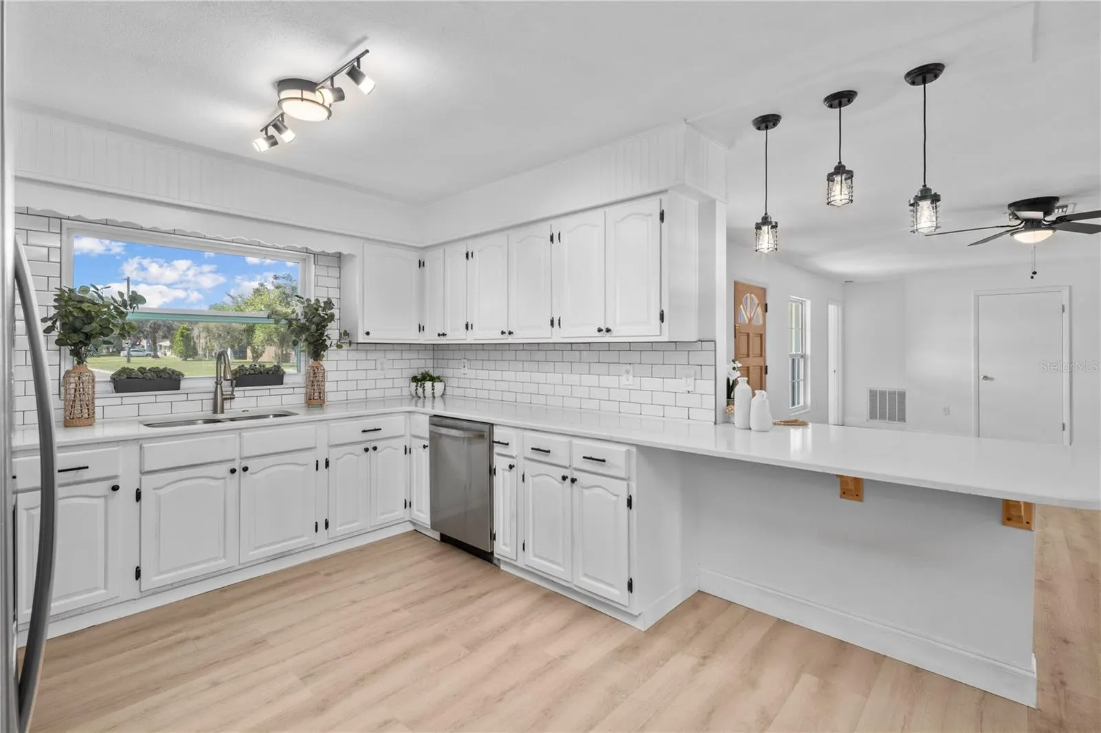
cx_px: 550
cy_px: 366
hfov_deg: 100.4
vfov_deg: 77.3
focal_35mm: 15
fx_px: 459
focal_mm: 10
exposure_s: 1/2
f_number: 7.1
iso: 100
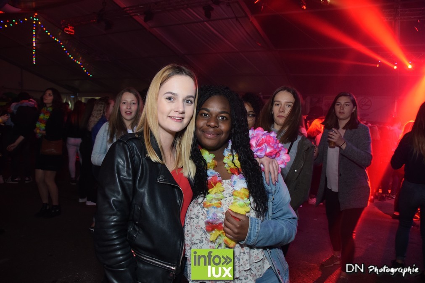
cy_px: 142
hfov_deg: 67.4
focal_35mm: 27
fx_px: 319
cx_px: 212
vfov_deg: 47.9
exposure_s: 1/30
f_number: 3.5
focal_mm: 18
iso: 1600
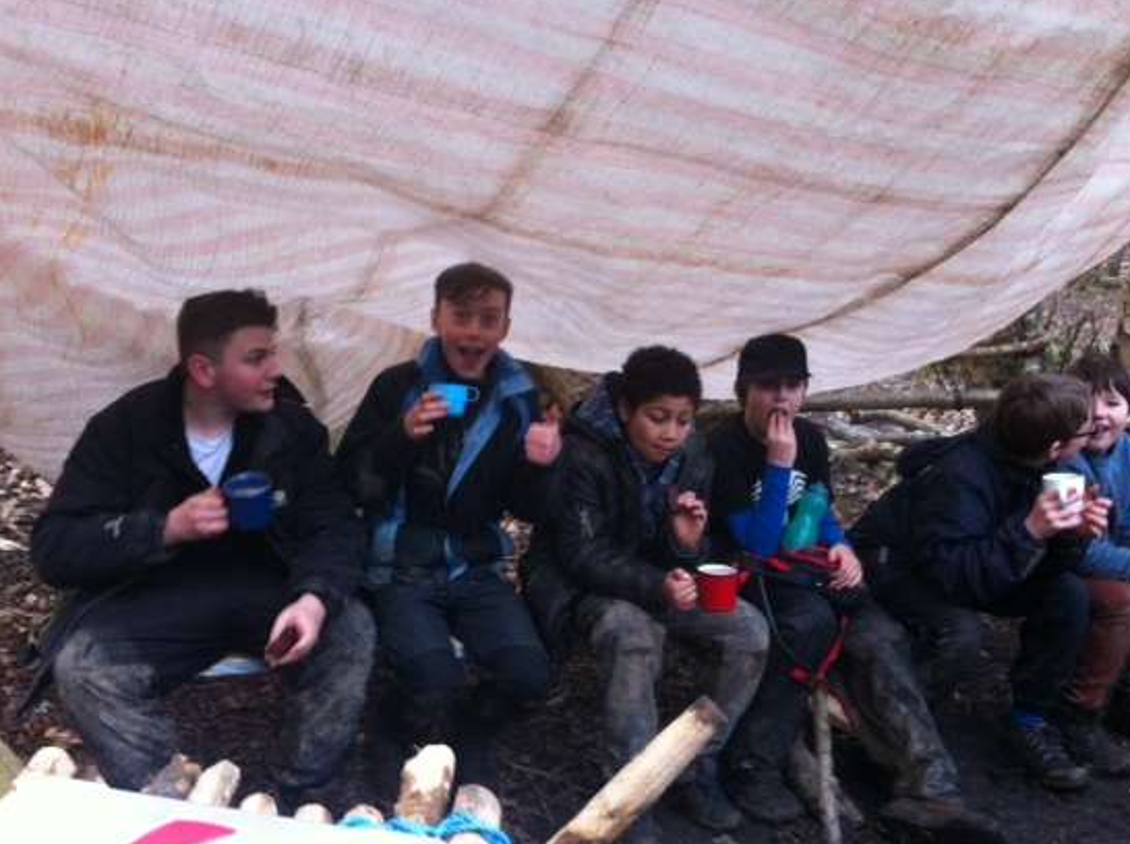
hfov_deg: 45.8
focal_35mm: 41
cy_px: 416
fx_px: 1337
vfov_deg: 35.1
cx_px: 579
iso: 125
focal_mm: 3.85
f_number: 2.8
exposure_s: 1/15
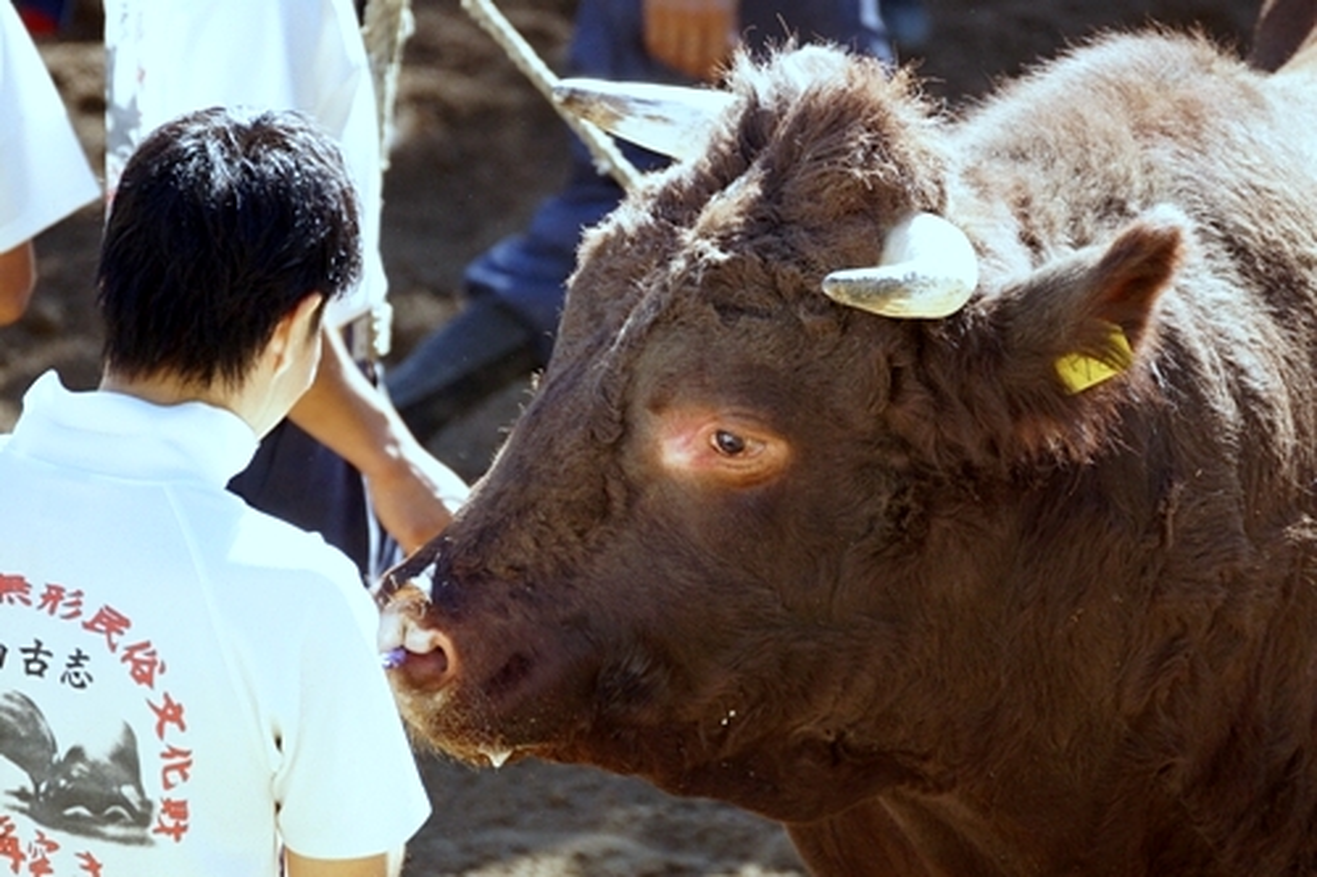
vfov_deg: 3.1
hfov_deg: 4.6
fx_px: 16456
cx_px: 658
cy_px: 438
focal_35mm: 450
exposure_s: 1/500
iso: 640
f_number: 5.6
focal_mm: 300
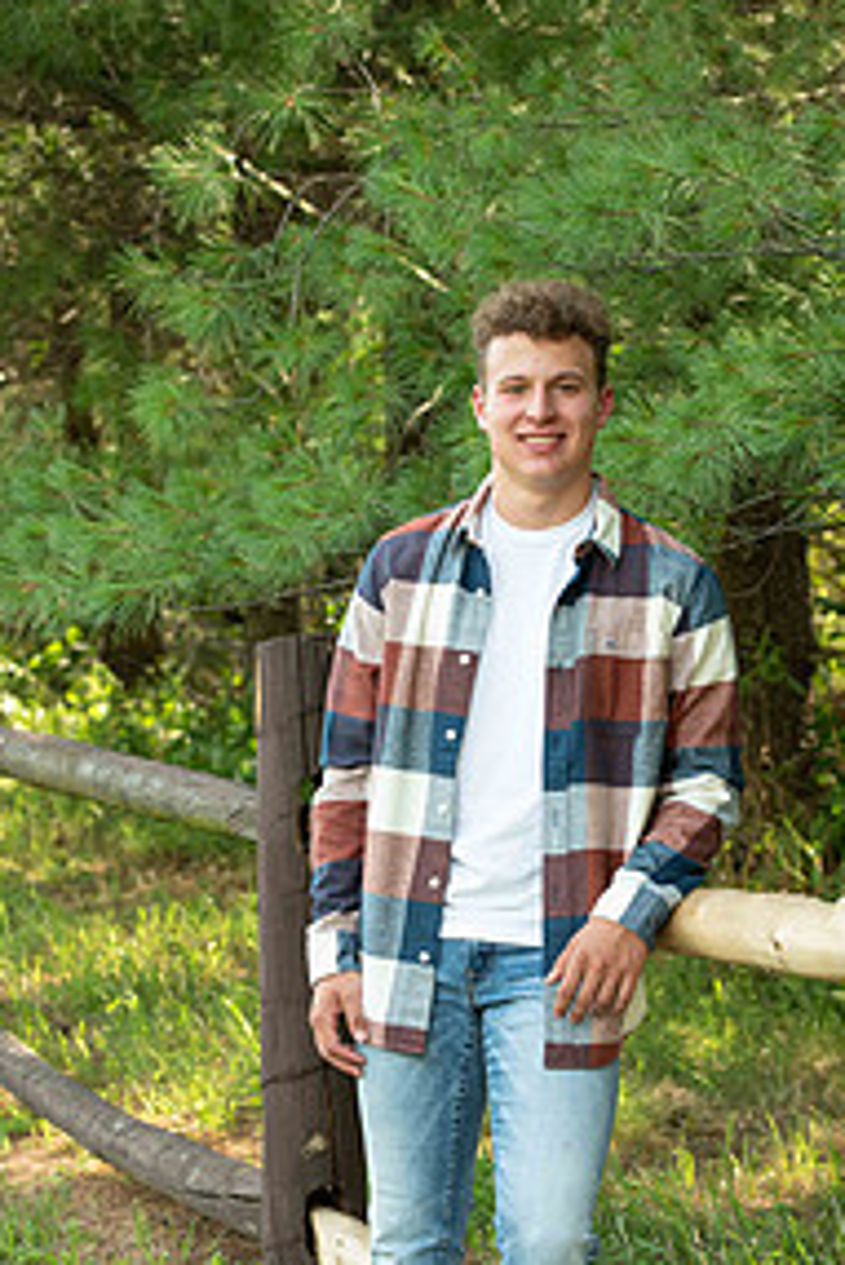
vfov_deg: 18.5
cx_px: 434
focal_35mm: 110
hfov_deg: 12.5
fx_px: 3868
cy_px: 792
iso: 400
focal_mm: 70
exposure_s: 1/200
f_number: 5
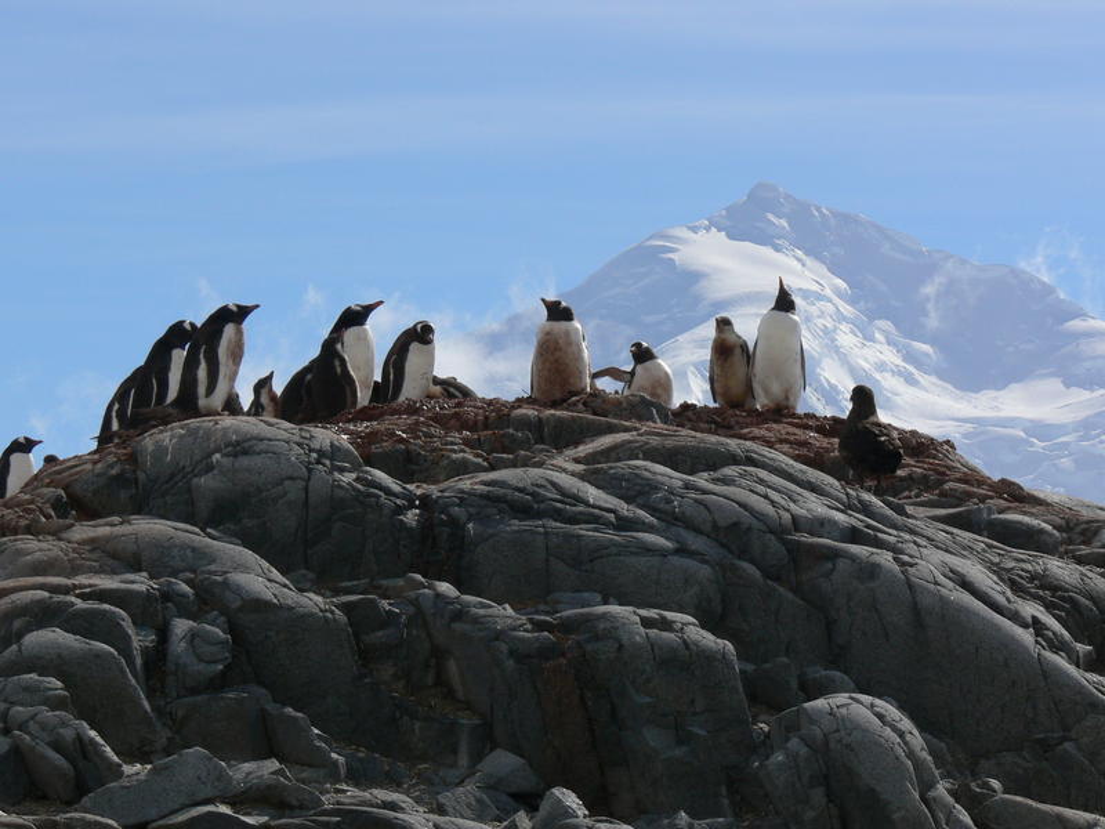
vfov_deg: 8.3
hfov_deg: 11.1
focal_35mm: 178
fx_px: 5682
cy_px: 414
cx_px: 552
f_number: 8
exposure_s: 1/400
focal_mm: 29.7
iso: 80
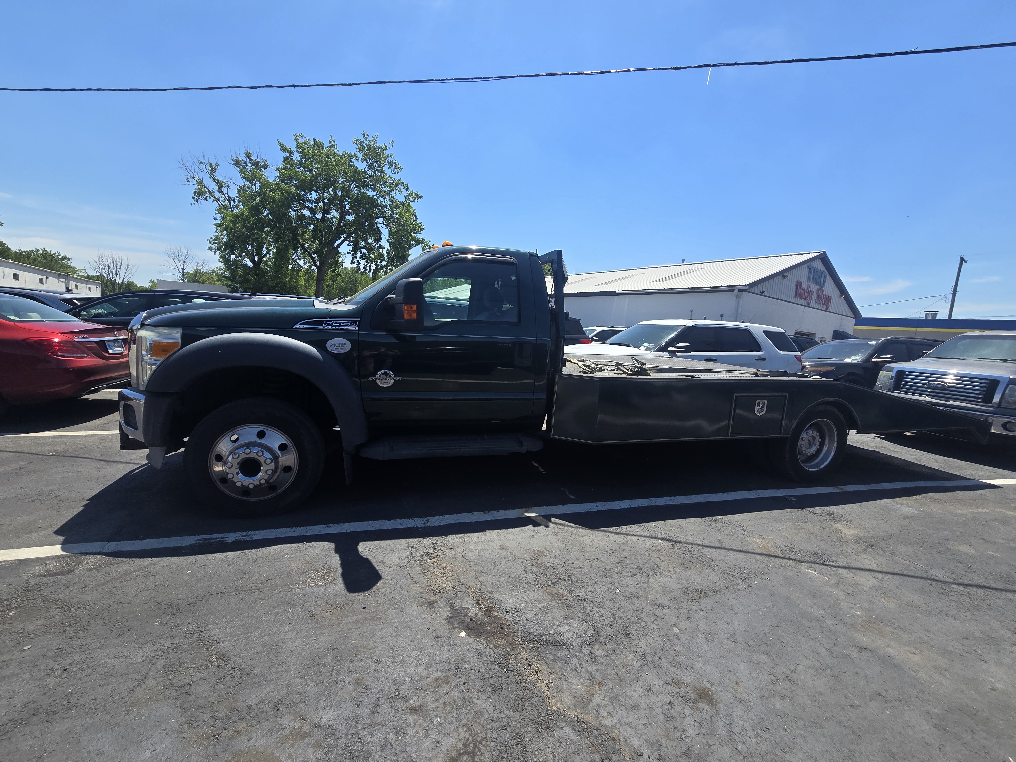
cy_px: 381
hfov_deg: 106.2
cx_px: 508
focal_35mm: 13
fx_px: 382
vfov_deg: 89.9
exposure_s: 1/1962
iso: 50
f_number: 2.2
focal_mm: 2.2
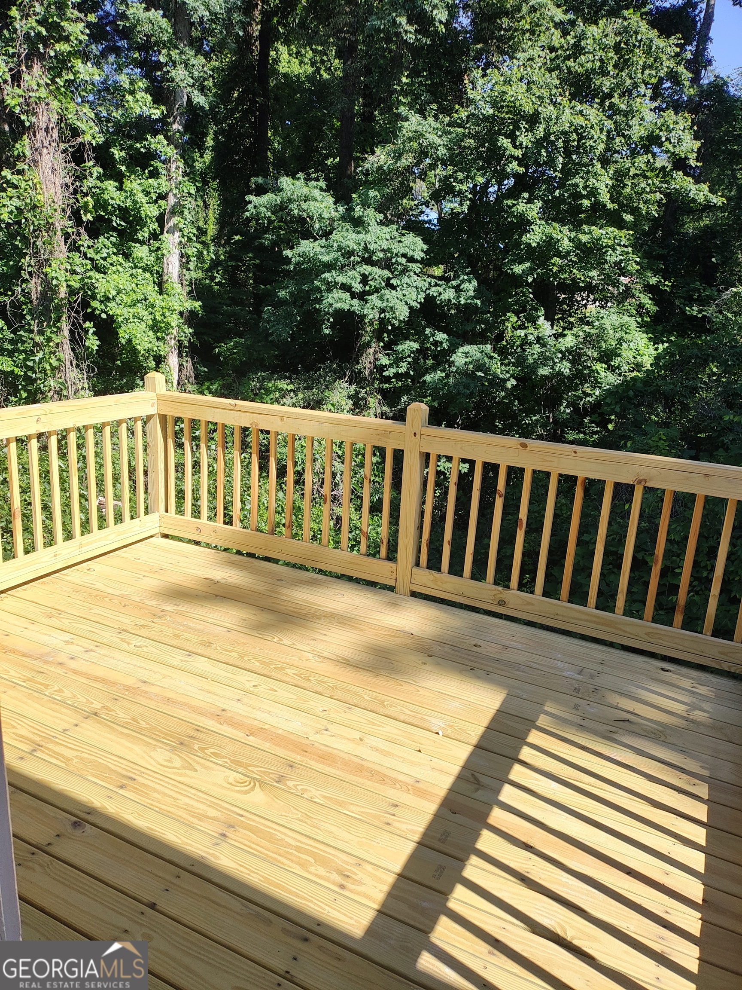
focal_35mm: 25
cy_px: 495
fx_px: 715
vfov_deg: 69.4
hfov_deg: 54.9
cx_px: 371
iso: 100
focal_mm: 4.71
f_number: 1.7
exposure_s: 1/731
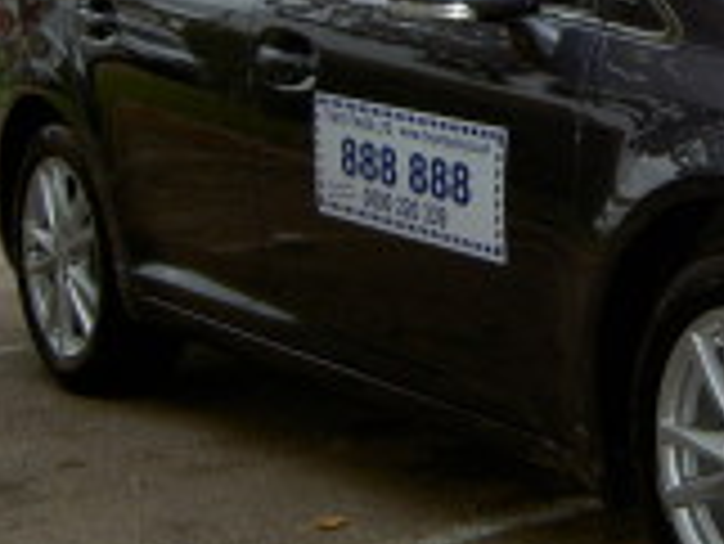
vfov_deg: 13.6
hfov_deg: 17.4
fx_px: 2261
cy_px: 72
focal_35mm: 108
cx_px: 841
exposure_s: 1/160
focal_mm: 5.6
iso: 50
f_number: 2.8
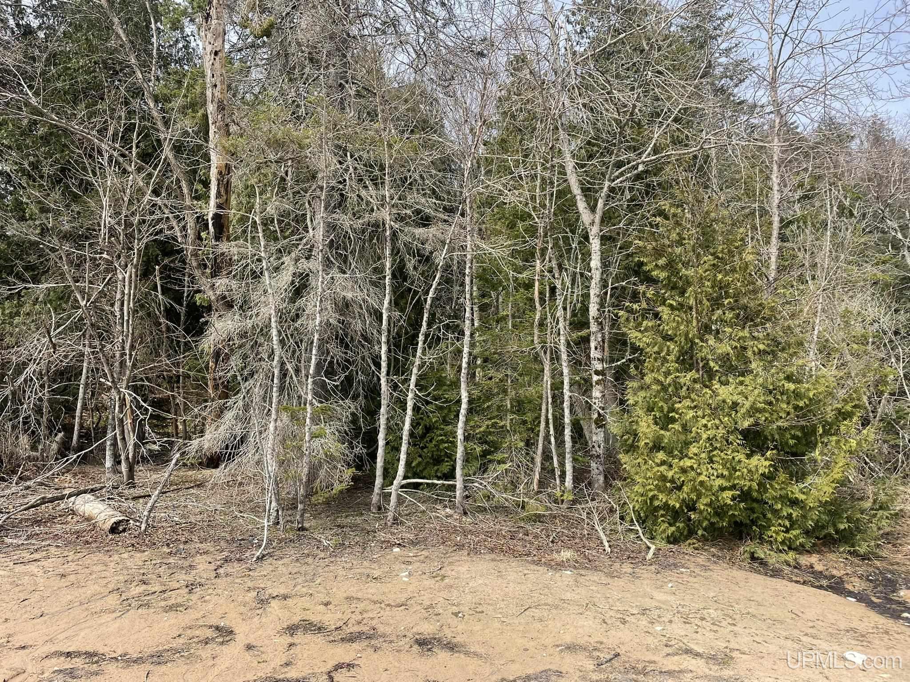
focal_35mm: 26
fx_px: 683
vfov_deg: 53.1
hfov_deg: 67.3
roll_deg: -1.4
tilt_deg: +11.9
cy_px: 341
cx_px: 455
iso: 32
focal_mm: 4.2
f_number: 1.6
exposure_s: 1/1715
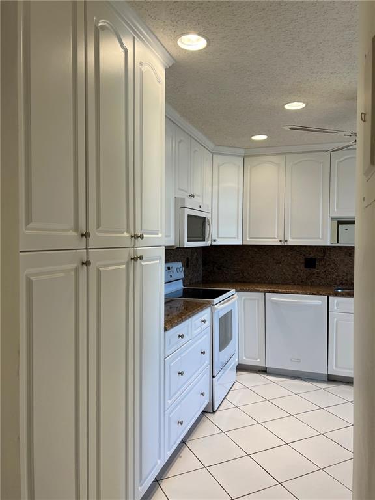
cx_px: 188
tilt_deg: +0.5
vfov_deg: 67.3
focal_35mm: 26
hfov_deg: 53.1
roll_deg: +0.5
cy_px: 250
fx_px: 376
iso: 64
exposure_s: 1/150
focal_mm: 5.7
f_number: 1.5
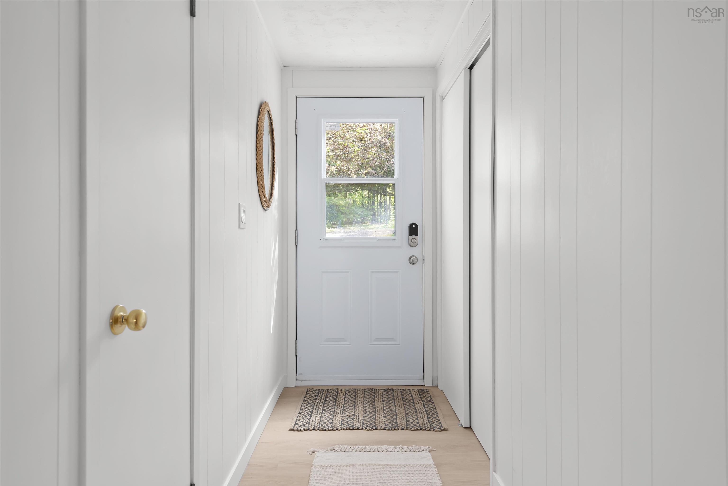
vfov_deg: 57.3
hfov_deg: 78.6
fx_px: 445
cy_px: 243
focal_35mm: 22
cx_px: 364
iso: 320
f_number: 8
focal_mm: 22
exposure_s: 1/15
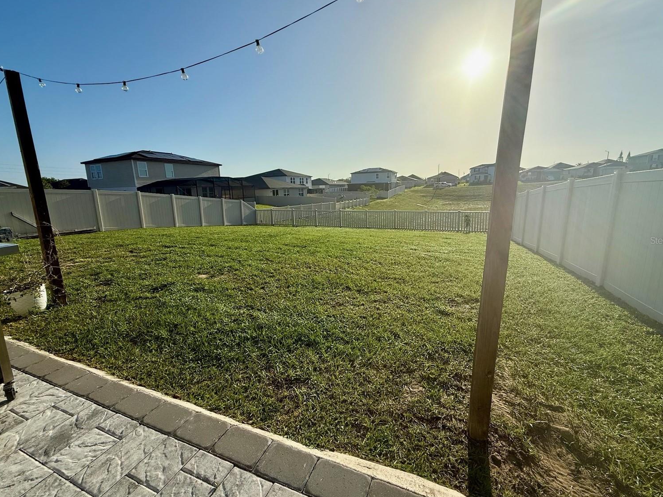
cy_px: 240
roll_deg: +1.8
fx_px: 287
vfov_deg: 81.7
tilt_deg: -10.0
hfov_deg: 98.2
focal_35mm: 15
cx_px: 337
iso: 80
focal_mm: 2.22
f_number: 2.2
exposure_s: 1/4762
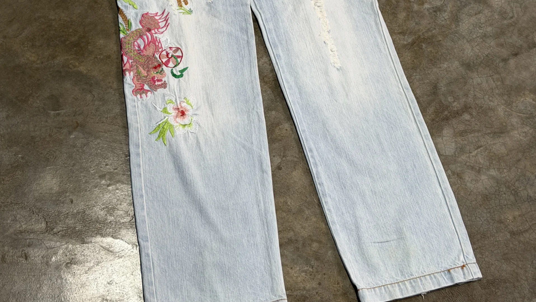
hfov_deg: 30.1
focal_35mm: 70
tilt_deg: -56.8
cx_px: 269
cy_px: 43
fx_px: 995
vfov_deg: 17.0
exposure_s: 1/50
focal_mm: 6.76
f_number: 1.78
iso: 80
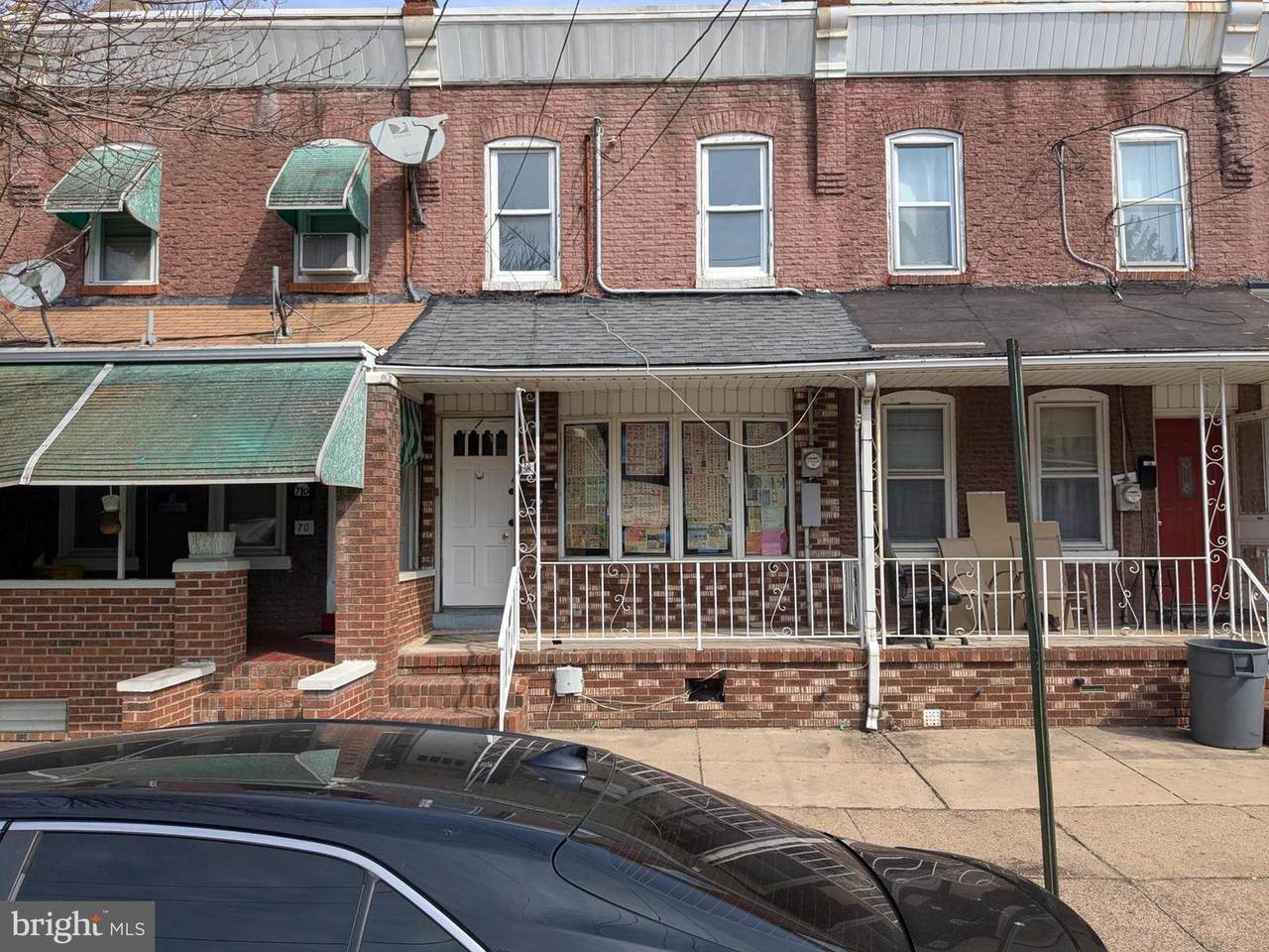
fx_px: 990
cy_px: 476
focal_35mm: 27
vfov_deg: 51.4
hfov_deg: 65.3
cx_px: 634
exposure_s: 1/2924
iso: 51
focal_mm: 4.38
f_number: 1.73
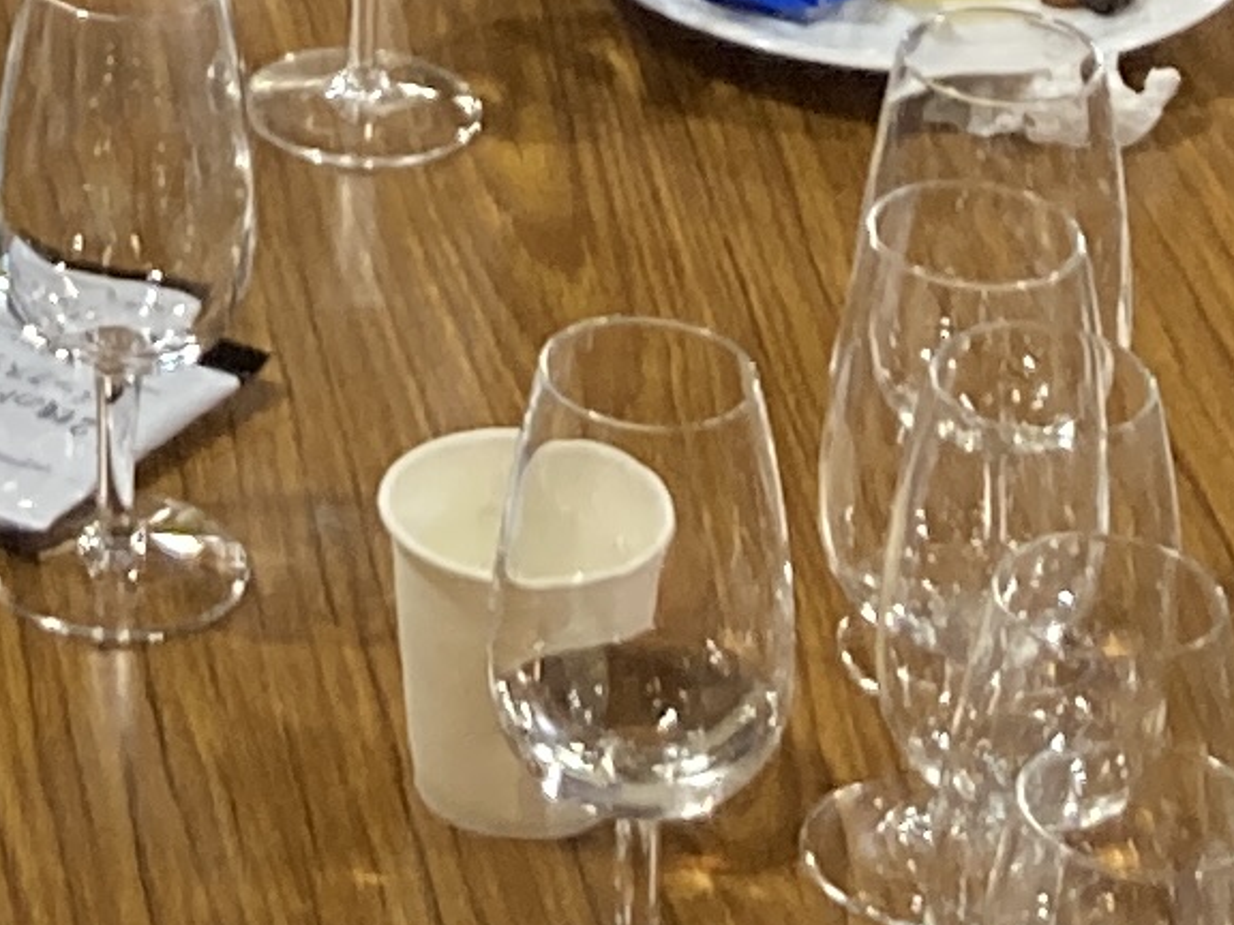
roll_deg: +0.7
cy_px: -1529
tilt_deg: -13.6
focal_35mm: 196
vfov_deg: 7.0
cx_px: -518
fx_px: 6987
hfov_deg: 9.8
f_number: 1.8
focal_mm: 3.99
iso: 160
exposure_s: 1/50
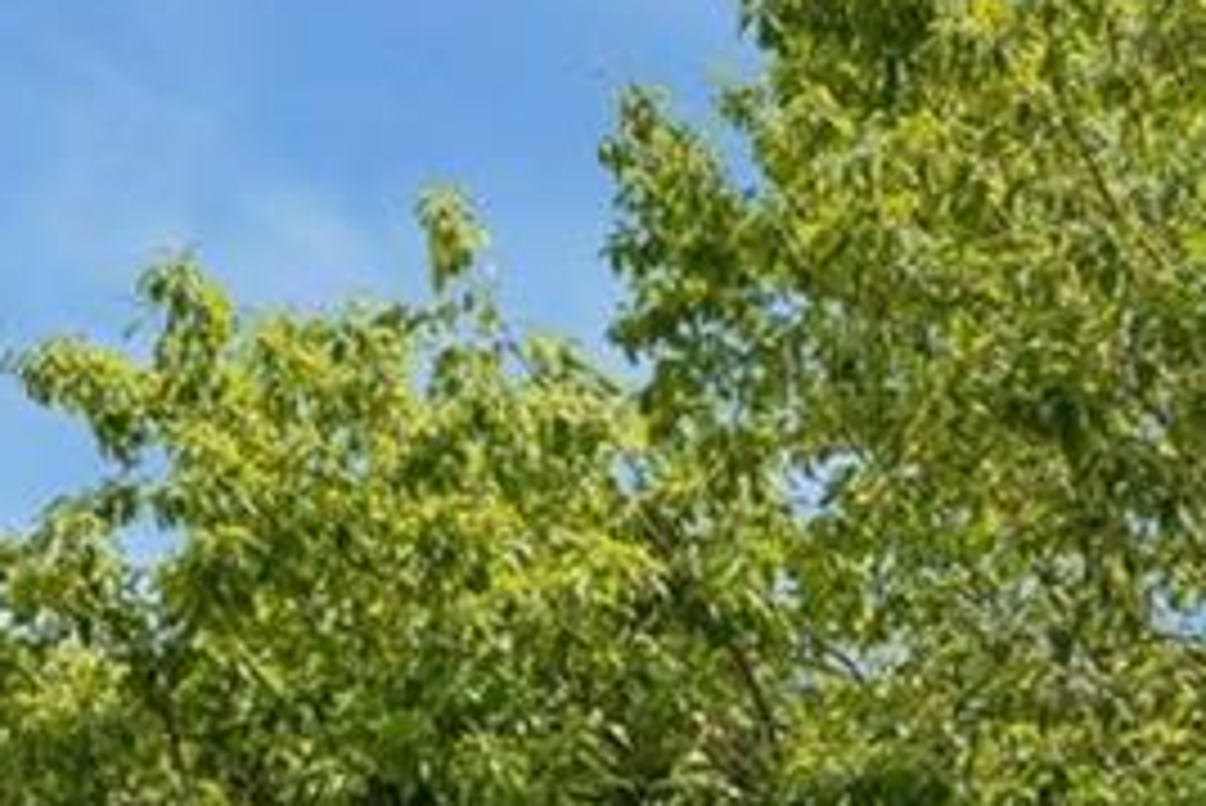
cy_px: 1765
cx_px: 3118
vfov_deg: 6.9
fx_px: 6402
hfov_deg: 9.3
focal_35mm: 191
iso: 400
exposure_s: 1/800
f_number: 9
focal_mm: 32
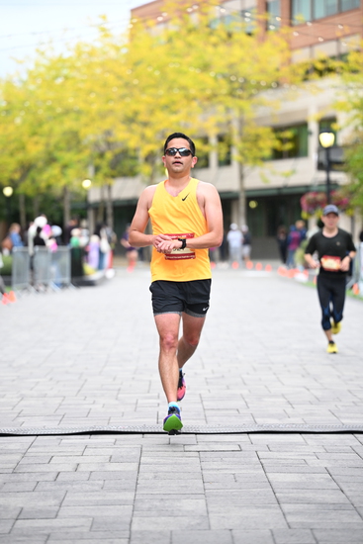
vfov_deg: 17.8
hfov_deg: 11.9
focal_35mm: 115
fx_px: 1738
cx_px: 182
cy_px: 272
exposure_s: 1/1600
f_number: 2.8
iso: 1250
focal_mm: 115
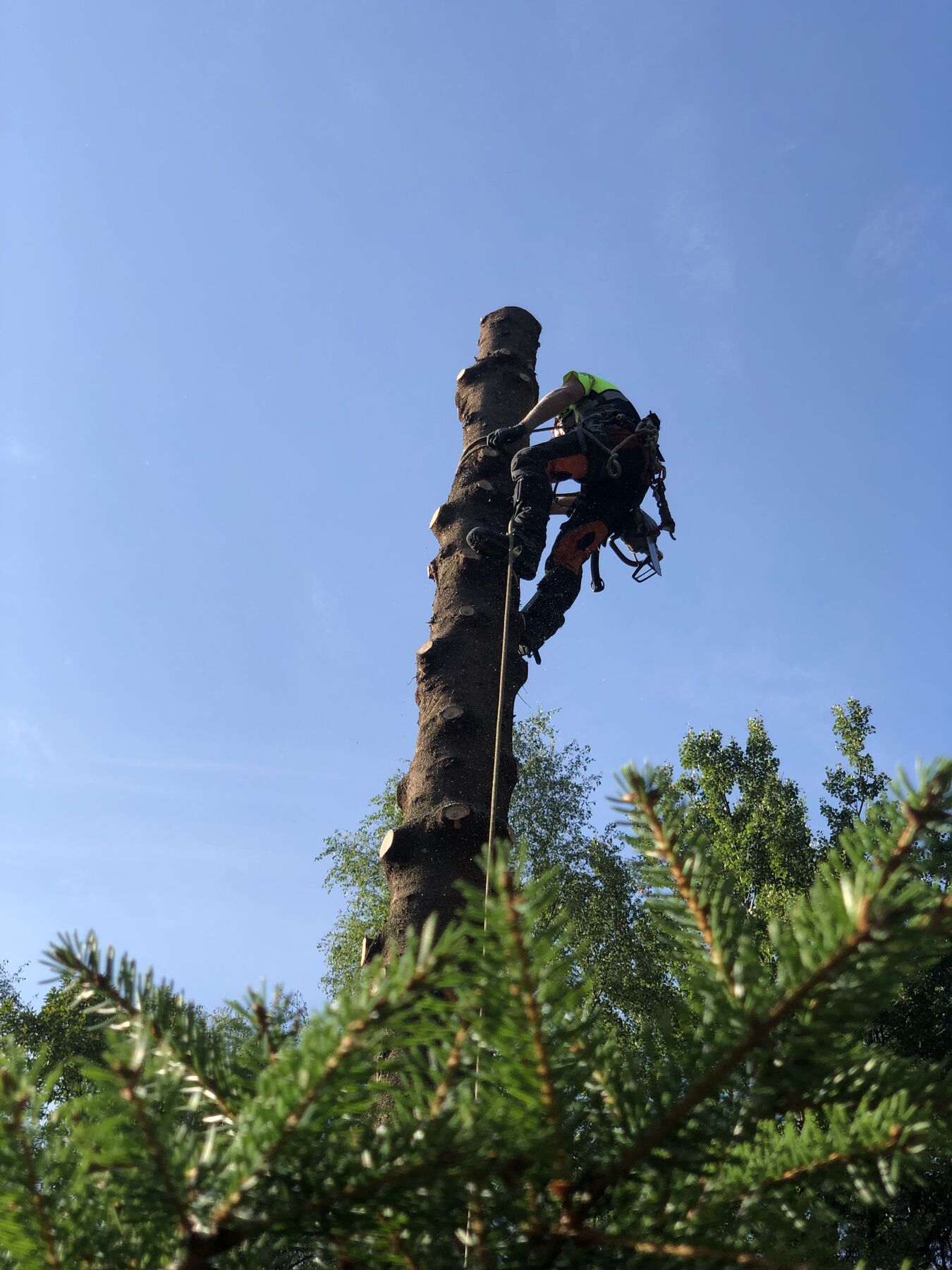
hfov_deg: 28.0
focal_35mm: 52
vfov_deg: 36.8
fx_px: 1907
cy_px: 635
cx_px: 476
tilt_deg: +48.9
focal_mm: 6
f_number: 2.4
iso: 16
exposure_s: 1/704
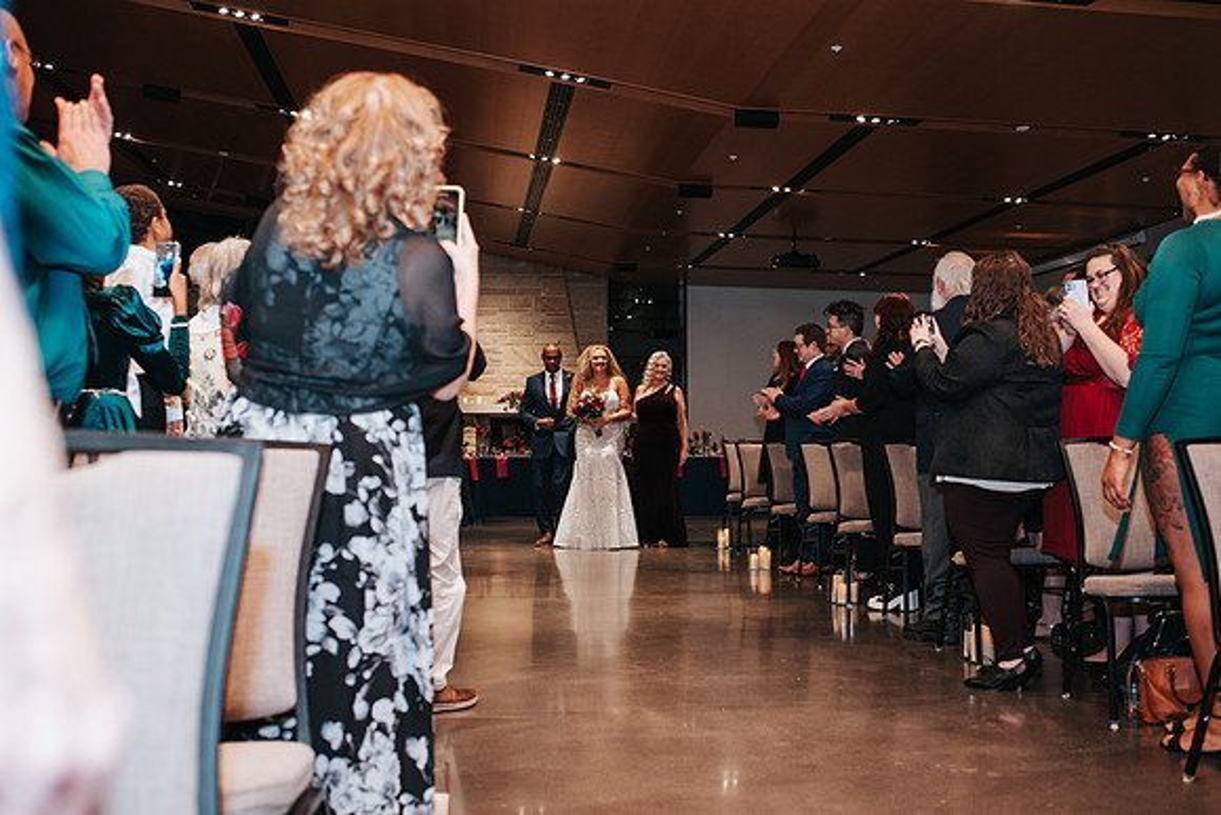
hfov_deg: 52.0
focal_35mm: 37
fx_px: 1251
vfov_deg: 36.1
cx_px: 610
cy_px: 408
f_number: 2.8
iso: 1000
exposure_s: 1/200
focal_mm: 35
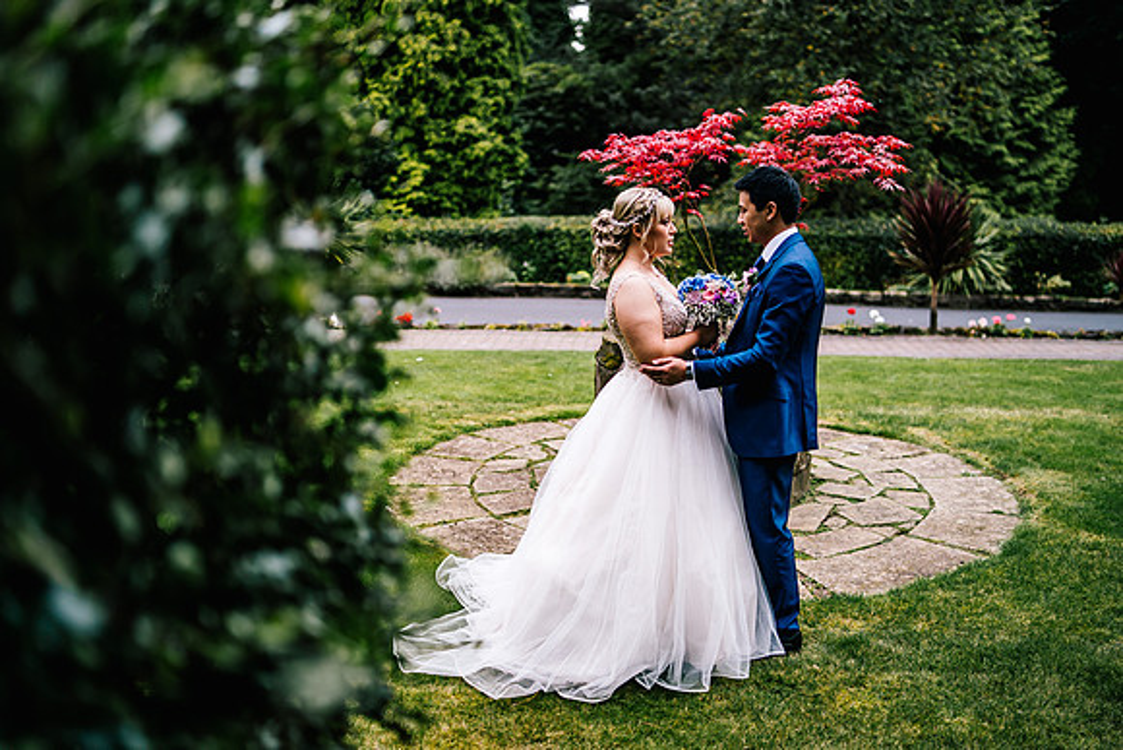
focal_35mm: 36
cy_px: 375
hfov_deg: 53.2
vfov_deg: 37.0
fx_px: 1121
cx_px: 562
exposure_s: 1/250
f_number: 1.4
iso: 250
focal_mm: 35
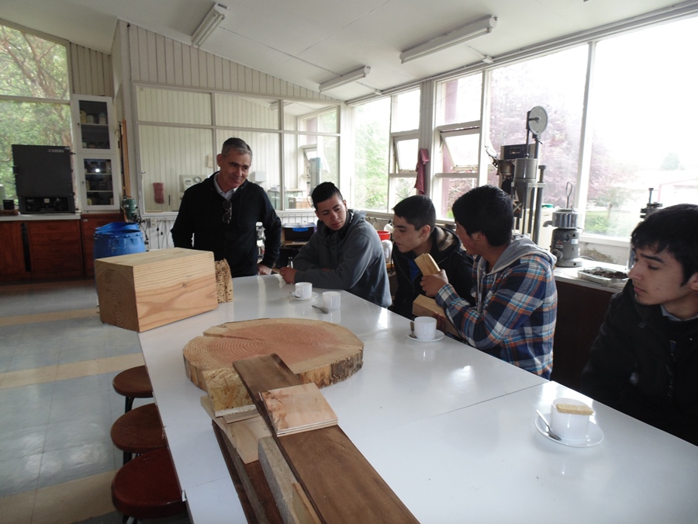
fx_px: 444
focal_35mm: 22
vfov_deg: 61.1
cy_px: 262
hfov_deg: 76.4
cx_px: 349
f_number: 3.1
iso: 100
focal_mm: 4
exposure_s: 1/30
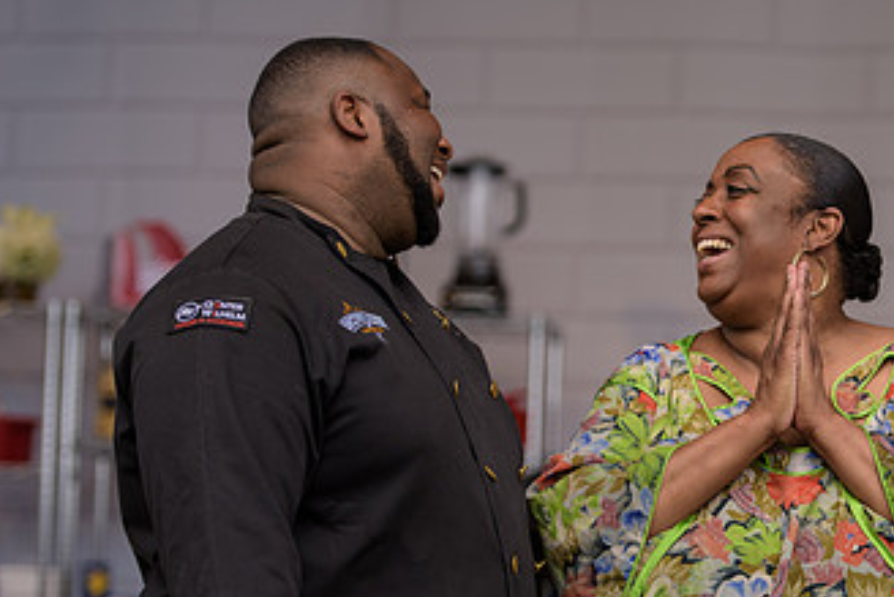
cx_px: 788
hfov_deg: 12.1
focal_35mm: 168
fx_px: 4174
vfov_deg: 8.2
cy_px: 323
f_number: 3.2
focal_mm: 95
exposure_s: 1/800
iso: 250
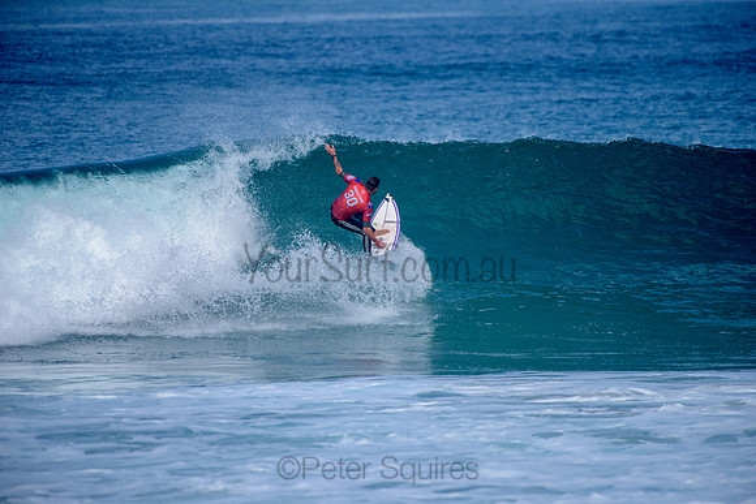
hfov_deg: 4.1
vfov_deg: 2.8
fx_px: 10504
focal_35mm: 500
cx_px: 378
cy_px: 252
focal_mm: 500
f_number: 5.6
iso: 160
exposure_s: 1/2000
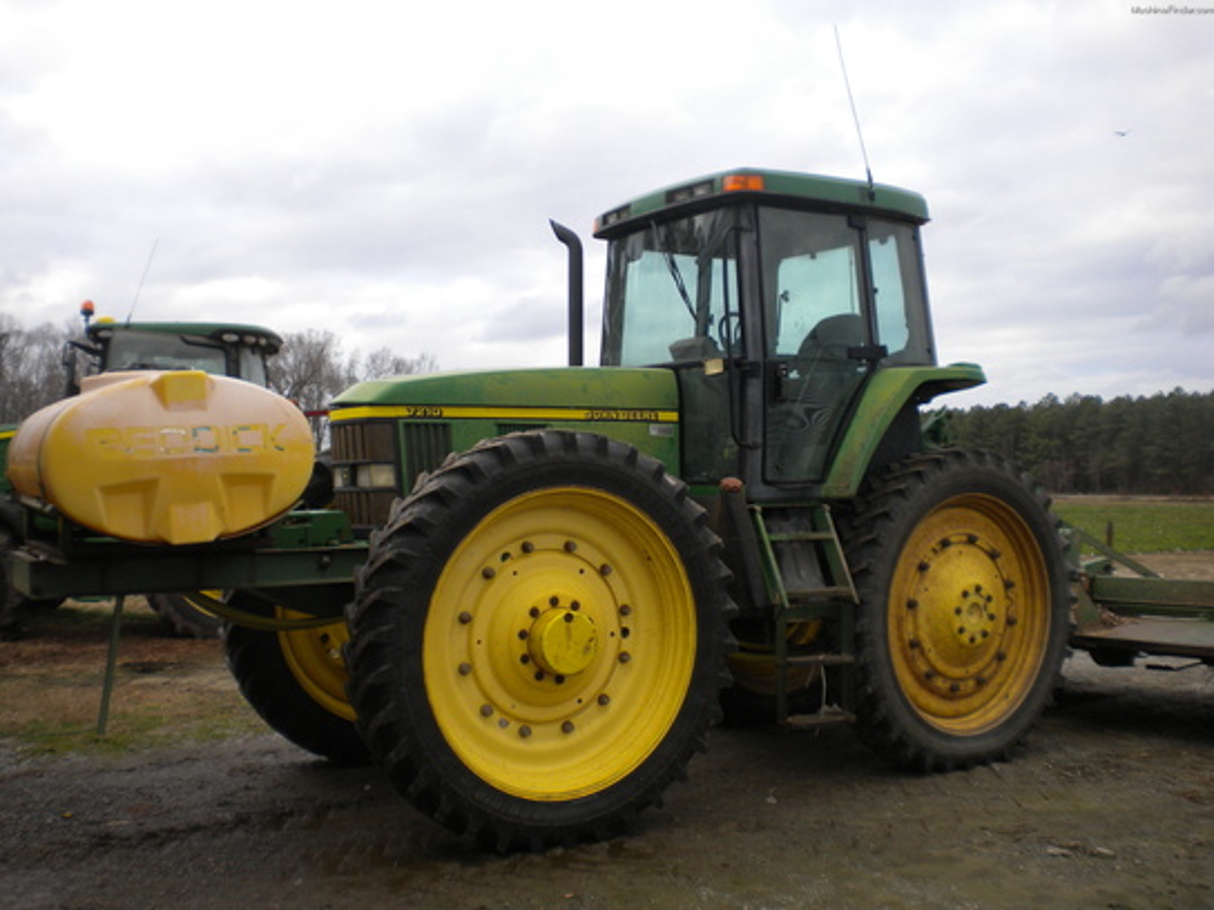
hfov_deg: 52.6
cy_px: 455
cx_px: 607
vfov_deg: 40.7
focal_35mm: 35
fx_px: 1227
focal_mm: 6.3
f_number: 4.6
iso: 80
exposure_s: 1/260
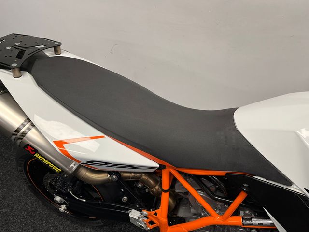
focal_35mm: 26
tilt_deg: -42.2
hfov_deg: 67.3
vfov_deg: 53.1
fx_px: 232
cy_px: 116
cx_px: 154
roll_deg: +1.0
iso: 125
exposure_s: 1/100
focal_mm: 5.1
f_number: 1.6
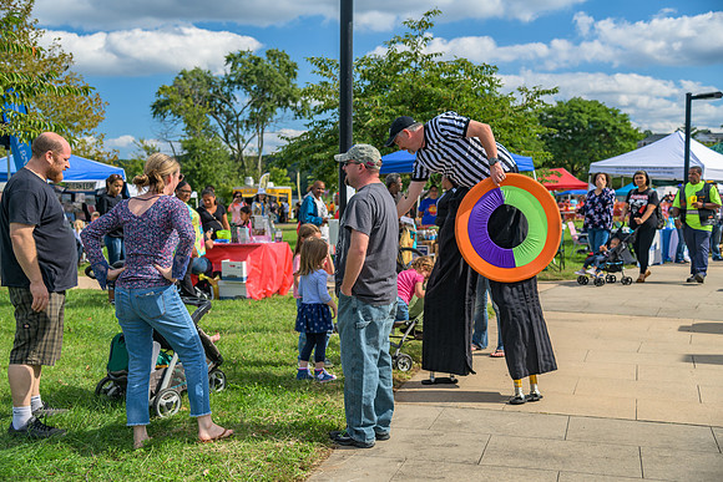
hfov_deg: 42.7
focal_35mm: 46
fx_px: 924
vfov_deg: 29.3
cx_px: 362
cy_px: 241
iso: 64
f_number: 4
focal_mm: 46
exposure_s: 1/320
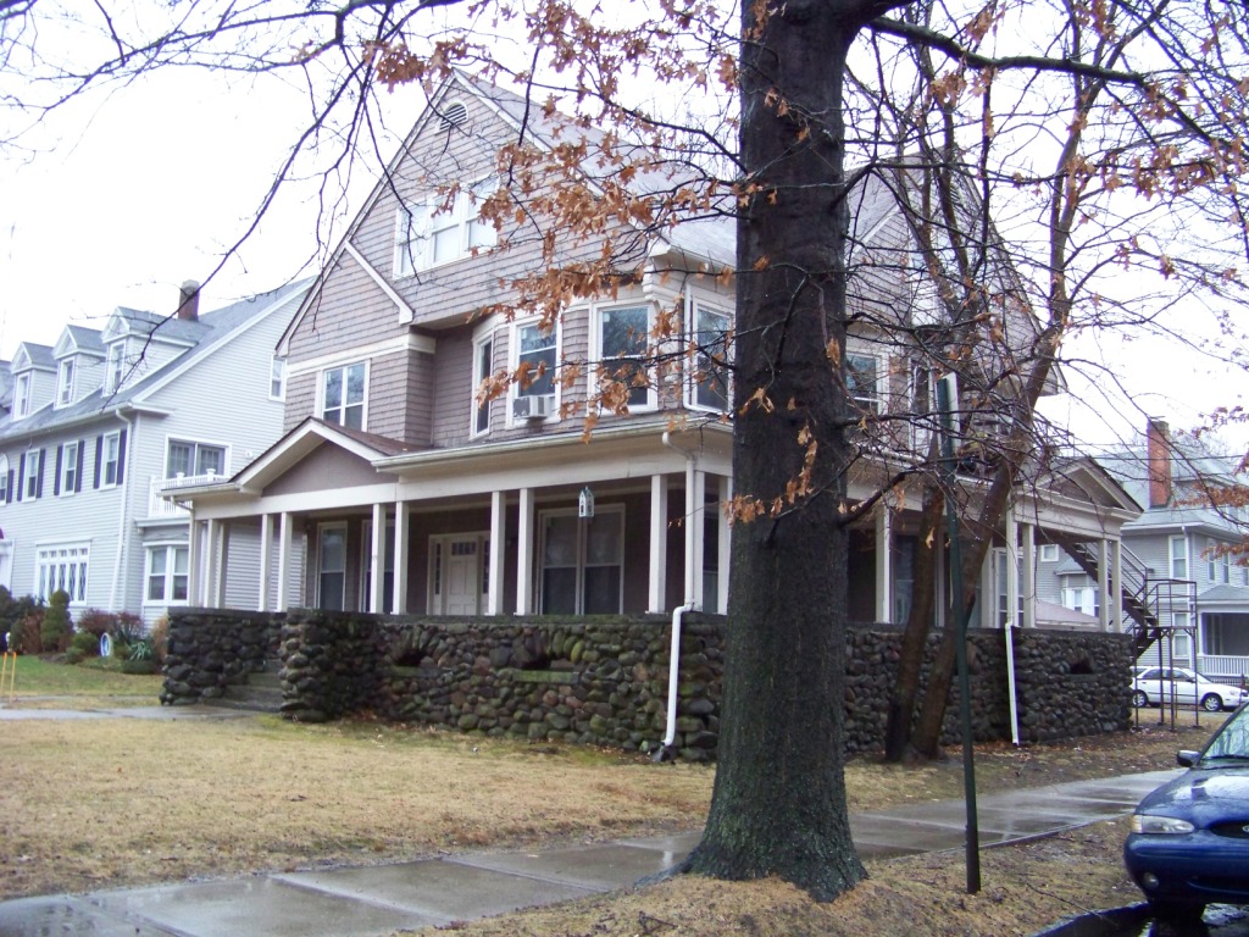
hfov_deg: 51.4
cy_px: 468
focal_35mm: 36
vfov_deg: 39.7
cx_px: 624
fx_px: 1299
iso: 242
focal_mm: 5.85
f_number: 2.8
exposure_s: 1/30
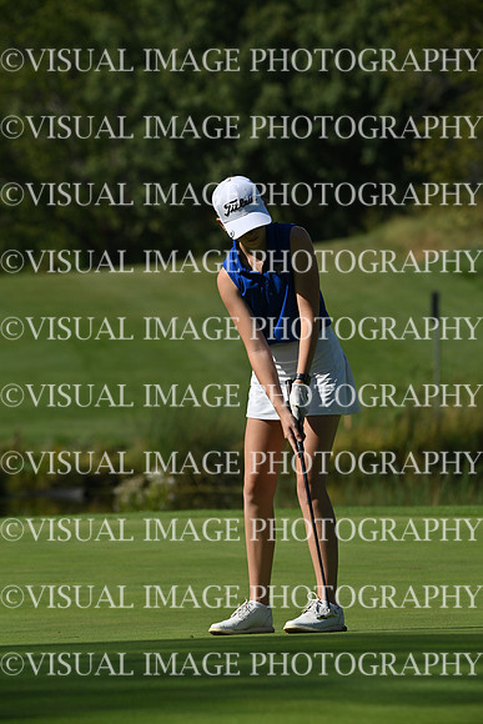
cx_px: 242
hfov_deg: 4.0
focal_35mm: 340
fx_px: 6838
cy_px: 362
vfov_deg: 6.1
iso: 220
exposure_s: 1/1000
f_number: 9
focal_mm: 340
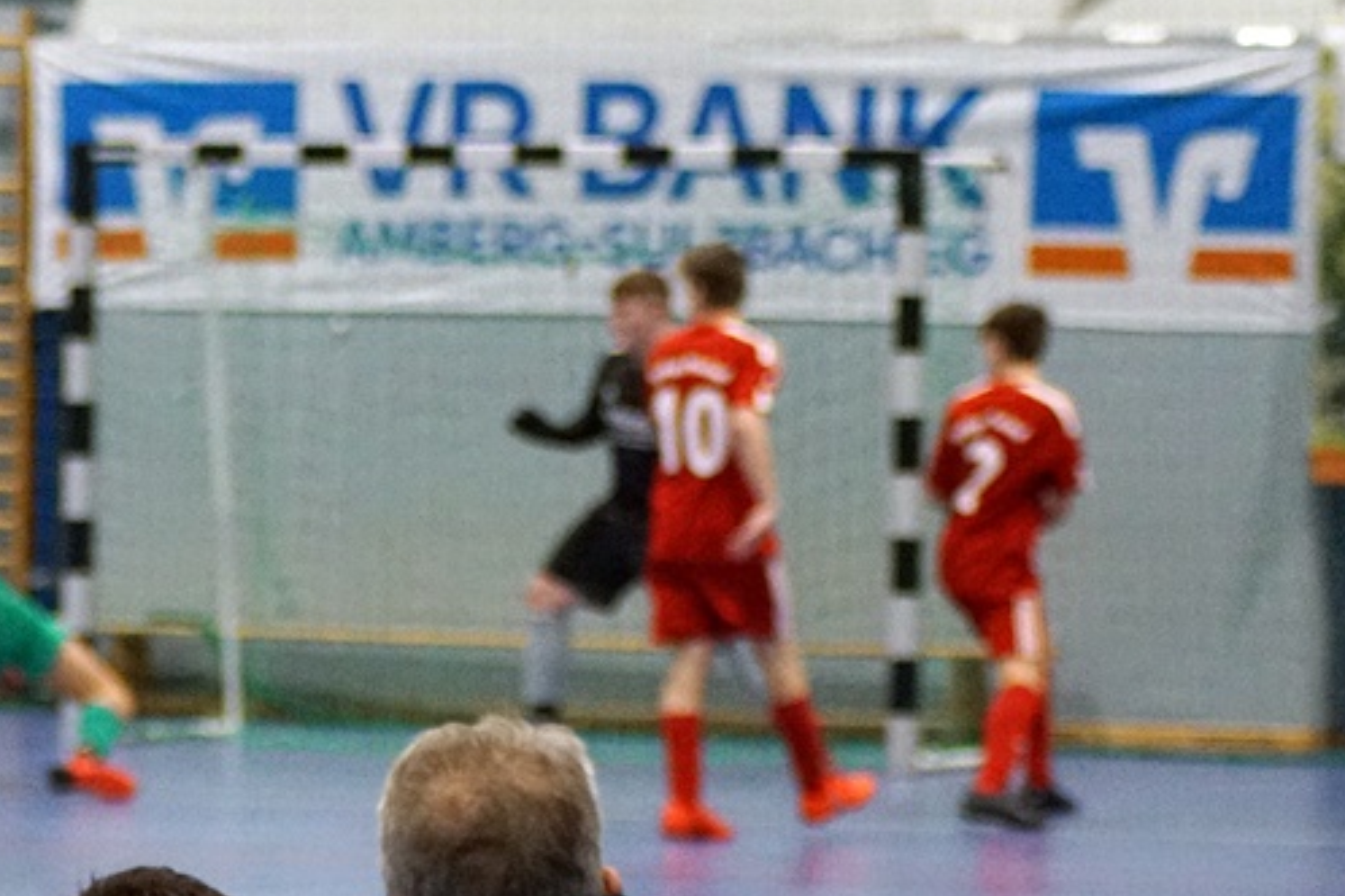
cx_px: 70
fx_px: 9452
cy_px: 777
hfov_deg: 8.1
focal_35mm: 253
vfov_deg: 5.4
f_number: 4
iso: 3200
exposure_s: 1/320
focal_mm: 70
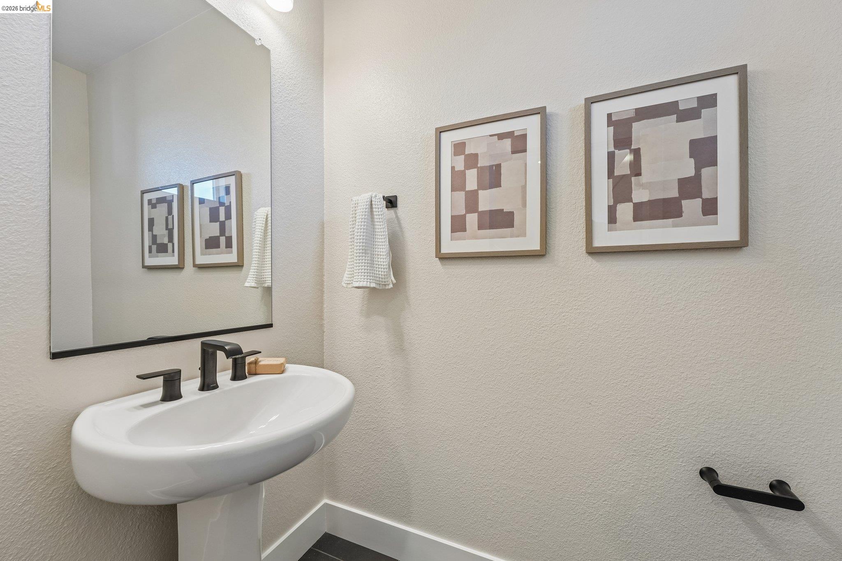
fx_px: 327
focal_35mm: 14
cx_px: 421
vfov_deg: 81.2
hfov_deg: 104.3
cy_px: 280
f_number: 8
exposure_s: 1/40
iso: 640
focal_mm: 14
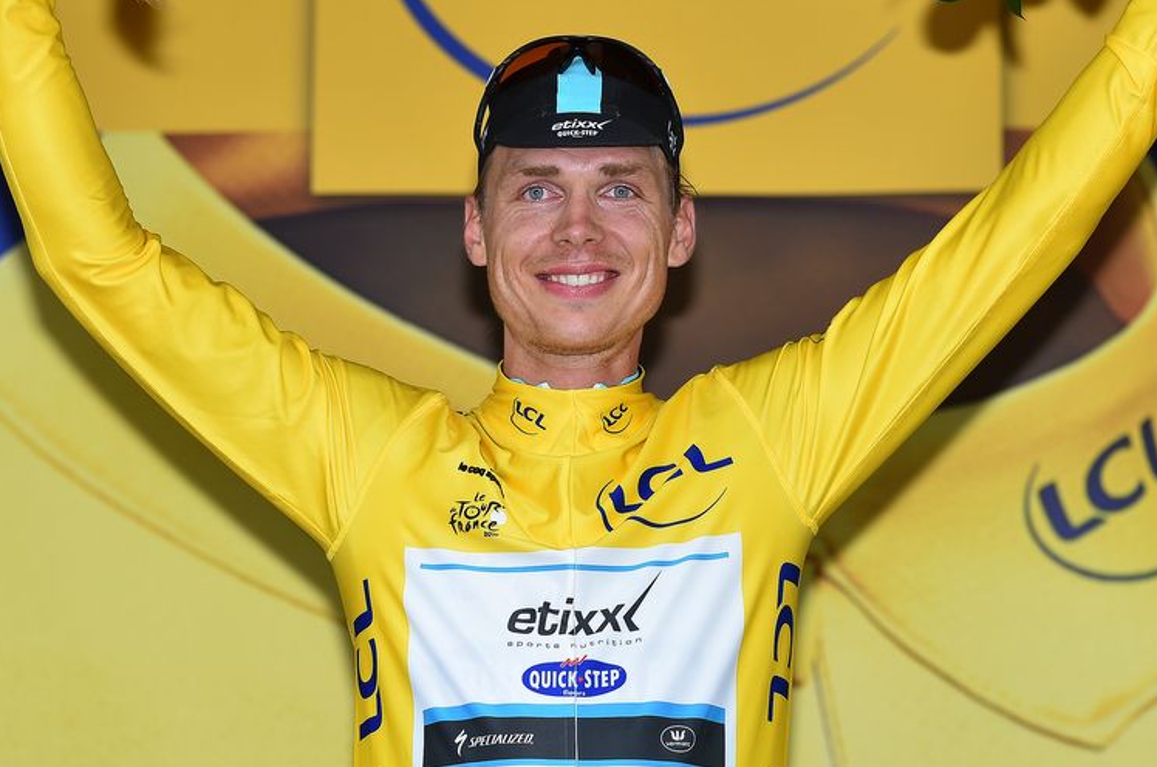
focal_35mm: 139
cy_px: 407
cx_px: 546
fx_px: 4460
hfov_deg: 14.8
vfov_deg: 9.8
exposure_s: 1/640
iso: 500
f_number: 4
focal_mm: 130
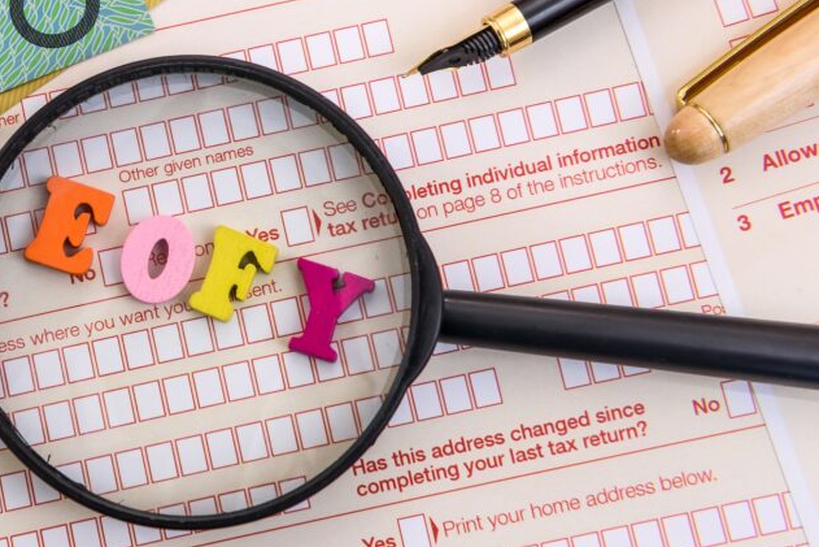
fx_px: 1661
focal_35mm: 73
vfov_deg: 18.7
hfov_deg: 27.3
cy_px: 206
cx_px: 192
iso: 320
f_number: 9
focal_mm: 45
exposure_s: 1/160
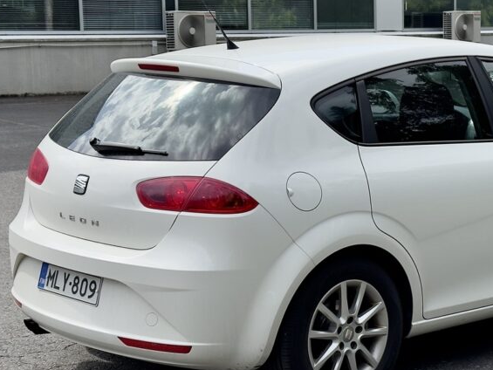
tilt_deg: -6.6
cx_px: 369
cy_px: 194
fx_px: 1239
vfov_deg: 17.0
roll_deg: +1.1
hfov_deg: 22.3
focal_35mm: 87
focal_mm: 6.76
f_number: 1.78
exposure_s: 1/2717
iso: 64
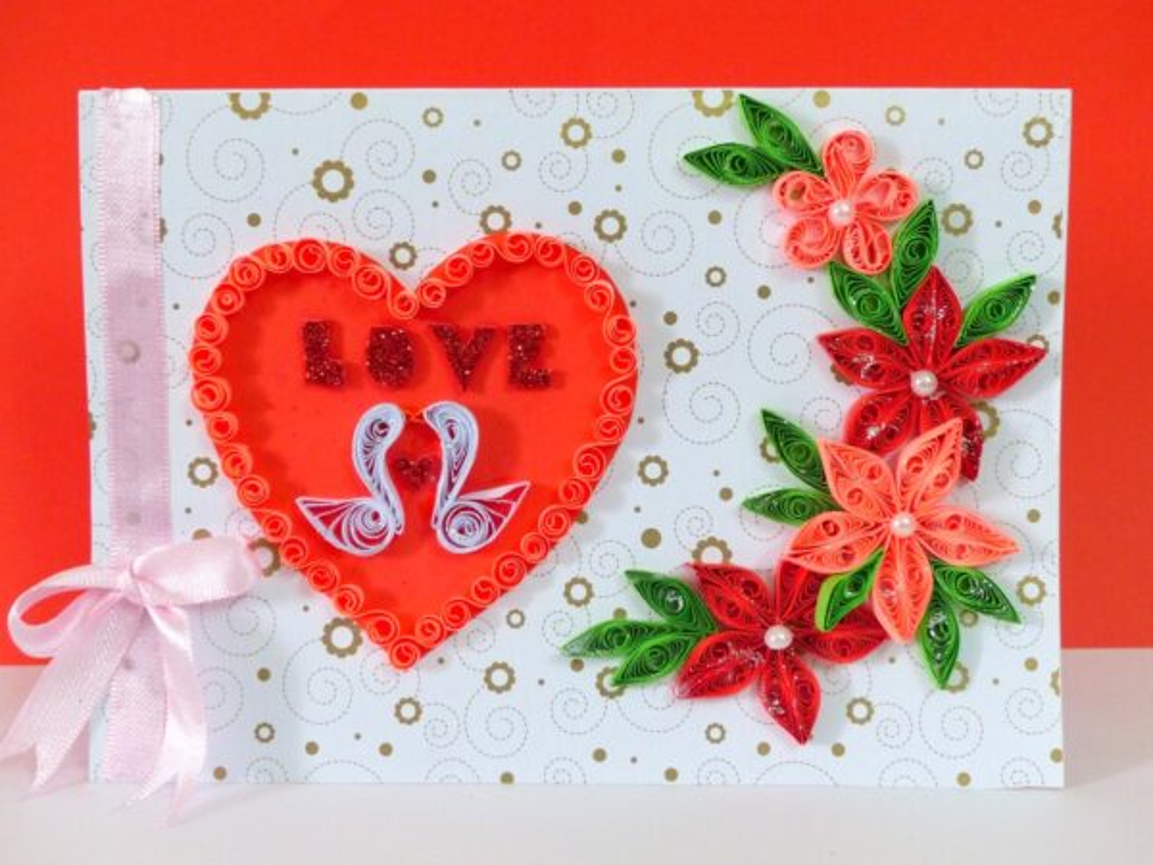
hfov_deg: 42.9
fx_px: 1466
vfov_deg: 32.9
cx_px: 576
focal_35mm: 44
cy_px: 432
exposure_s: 1/30
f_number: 2.8
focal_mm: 7.8
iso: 400
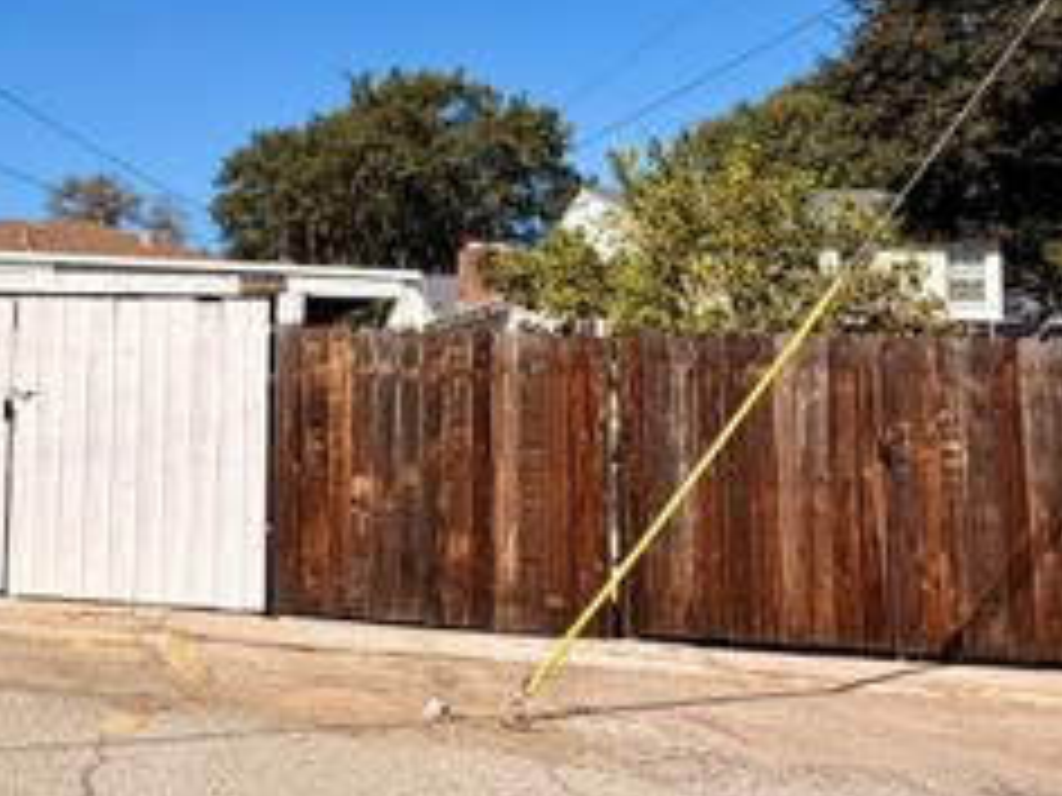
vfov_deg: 37.5
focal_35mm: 38
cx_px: -9
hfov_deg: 42.1
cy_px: 301
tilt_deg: +3.6
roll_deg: -1.8
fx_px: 1166
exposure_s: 1/1312
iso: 20
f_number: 2.2
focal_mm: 2.22
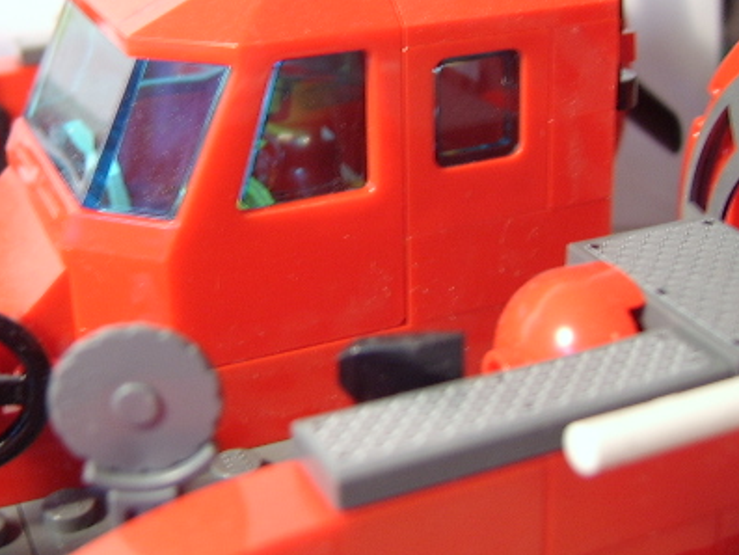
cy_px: 134
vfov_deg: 28.7
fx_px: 1068
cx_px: 383
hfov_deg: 38.2
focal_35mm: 50
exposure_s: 1/5
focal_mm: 8.13
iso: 100
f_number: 2.7
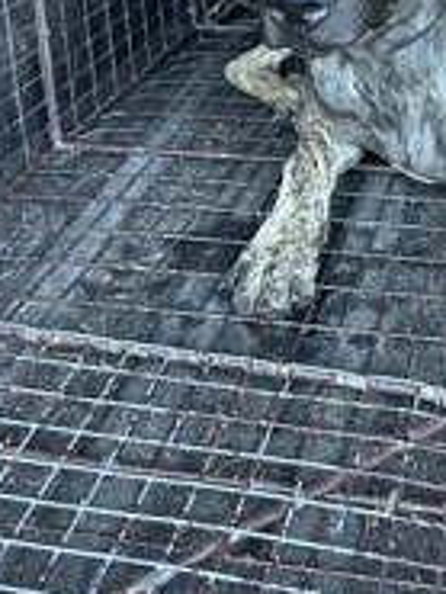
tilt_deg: -20.4
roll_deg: +0.3
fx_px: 1012
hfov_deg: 24.4
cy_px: 74
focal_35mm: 59
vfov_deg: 31.3
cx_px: 367
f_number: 1.5
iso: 320
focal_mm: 5.7
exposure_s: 1/60
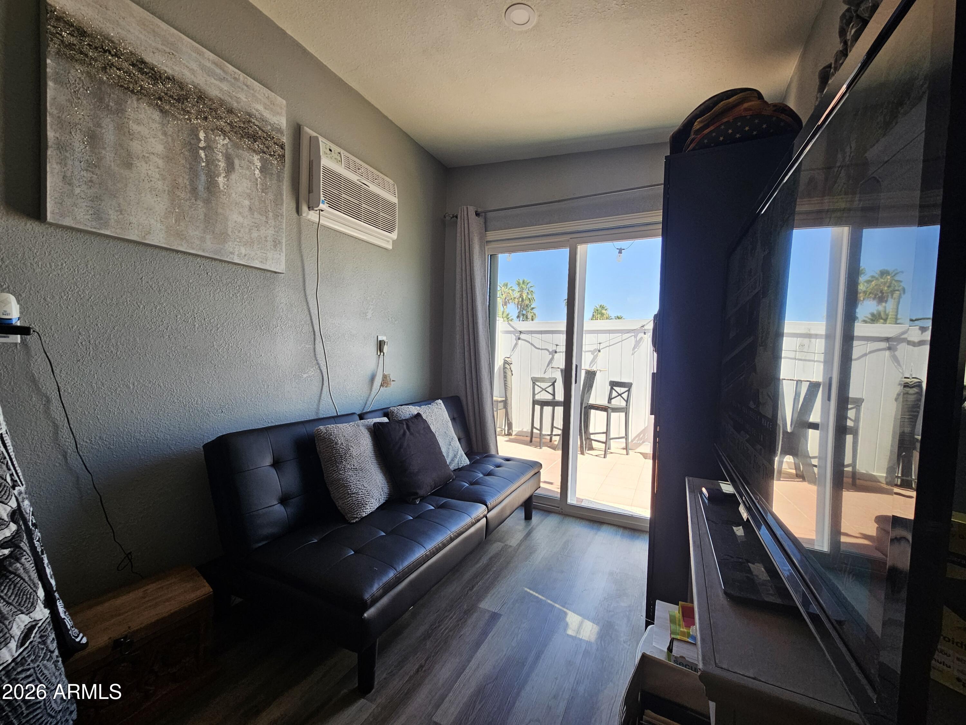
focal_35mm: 13
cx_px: 483
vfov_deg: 89.9
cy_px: 362
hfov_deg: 106.2
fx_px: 363
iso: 64
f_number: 2.2
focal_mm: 2.2
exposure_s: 1/120
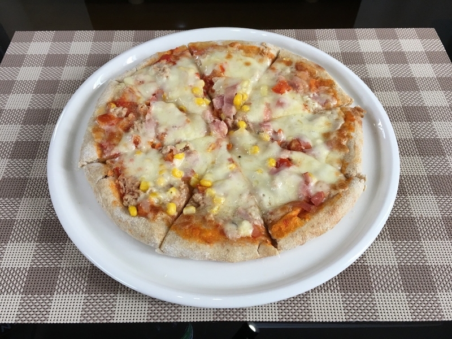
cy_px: 170
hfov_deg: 61.7
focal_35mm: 29
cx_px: 226
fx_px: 379
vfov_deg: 48.2
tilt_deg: -55.5
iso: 25
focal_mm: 4.15
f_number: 2.2
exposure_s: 1/30
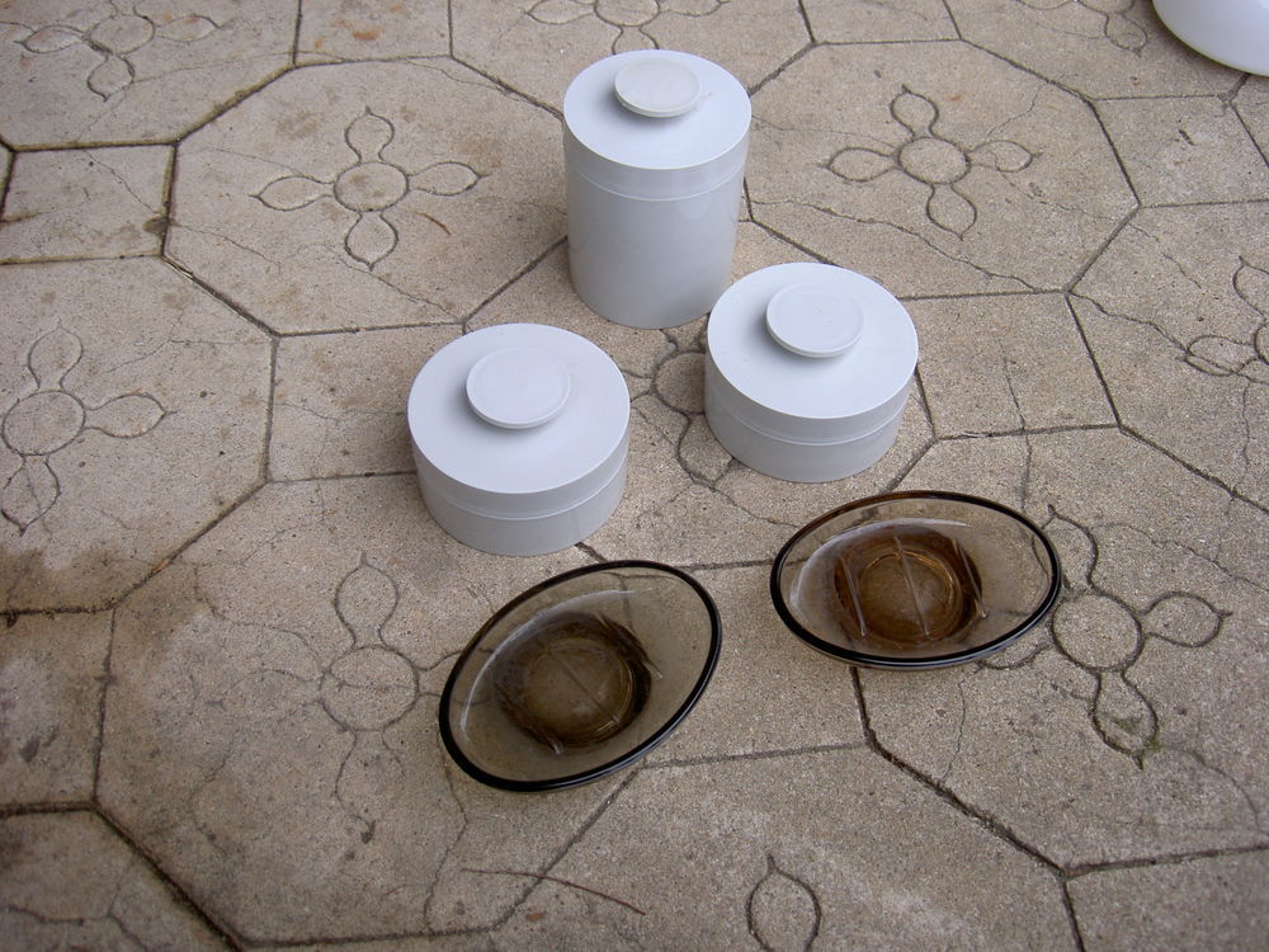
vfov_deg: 36.8
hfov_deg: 47.9
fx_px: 1430
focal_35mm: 39
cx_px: 634
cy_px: 476
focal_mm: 8
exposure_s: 1/60
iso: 50
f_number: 2.8
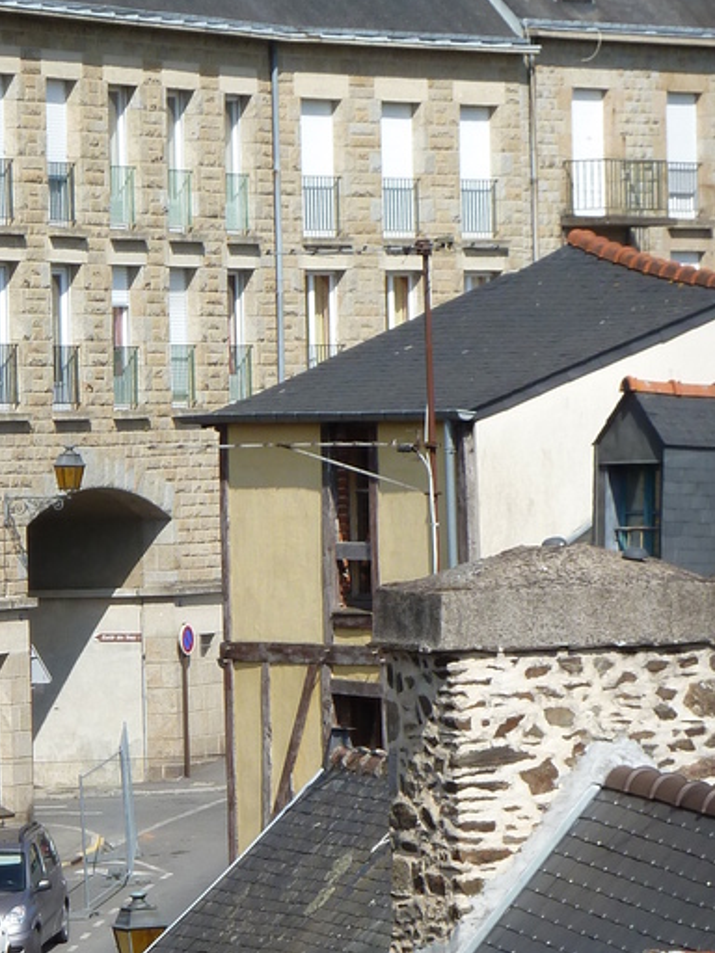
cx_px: 242
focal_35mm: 300
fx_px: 8262
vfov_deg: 6.6
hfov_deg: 5.0
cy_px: 806
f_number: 4.4
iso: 80
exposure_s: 1/400
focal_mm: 21
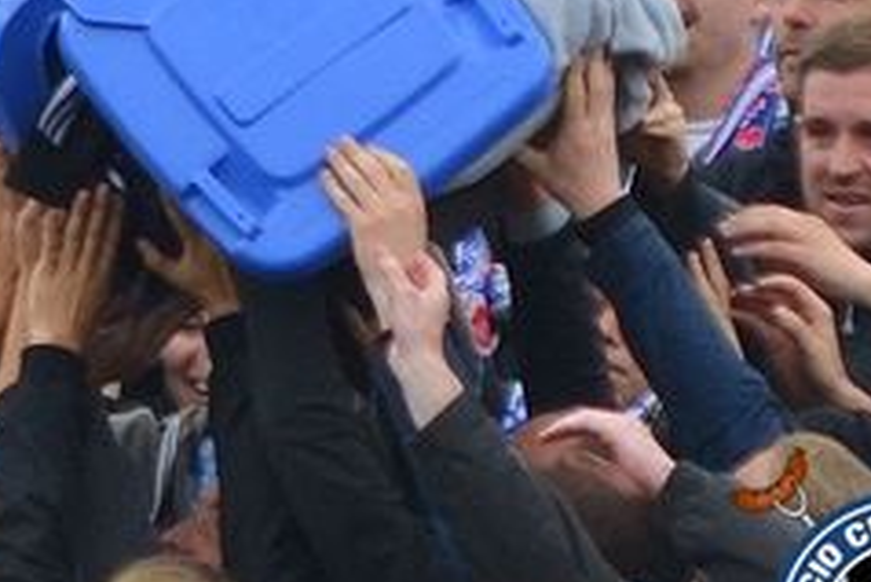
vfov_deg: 1.9
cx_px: 110
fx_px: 17381
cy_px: 146
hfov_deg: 2.9
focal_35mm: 718
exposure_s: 1/1000
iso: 400
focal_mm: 200
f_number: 4
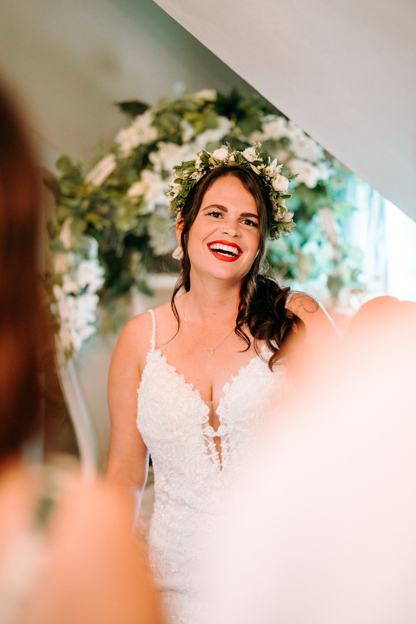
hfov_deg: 16.1
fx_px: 1473
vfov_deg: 23.9
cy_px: 312
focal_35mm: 85
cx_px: 208
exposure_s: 1/250
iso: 1000
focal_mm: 85
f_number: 2
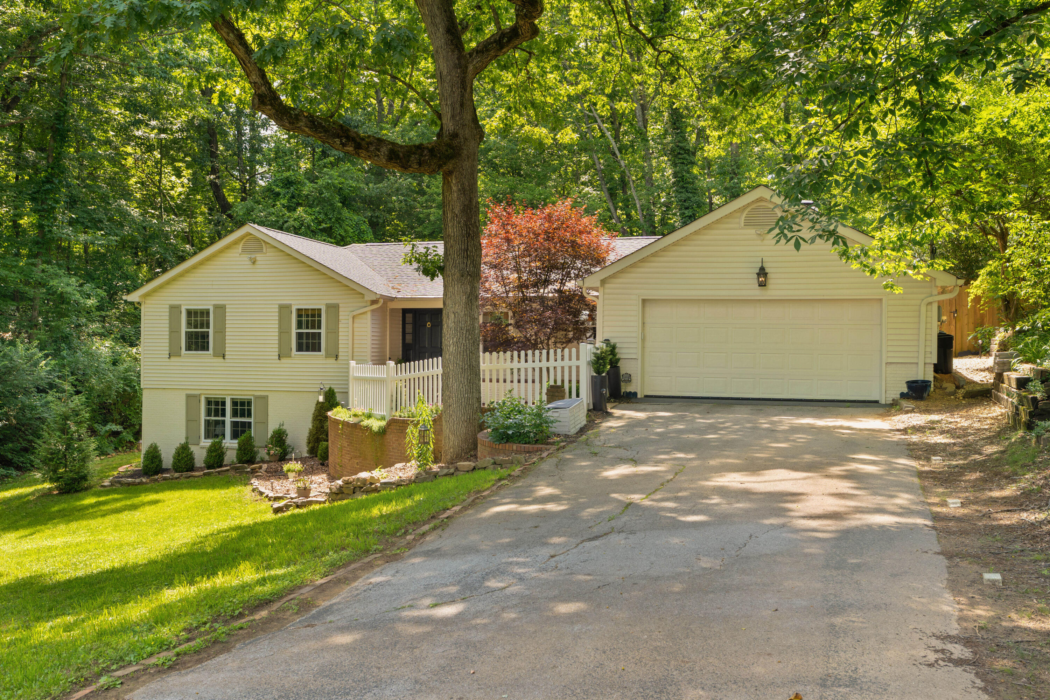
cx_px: 525
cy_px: 350
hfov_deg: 60.3
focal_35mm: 31
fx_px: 904
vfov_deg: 42.3
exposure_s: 1/80
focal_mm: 31
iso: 320
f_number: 7.1
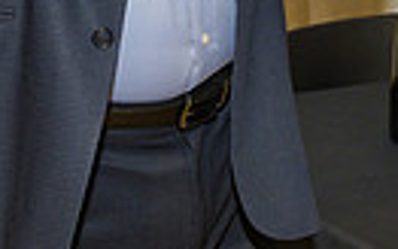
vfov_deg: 7.0
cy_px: -260
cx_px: 529
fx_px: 1953
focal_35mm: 180
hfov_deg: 11.3
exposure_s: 1/60
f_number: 5
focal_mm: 40
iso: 200
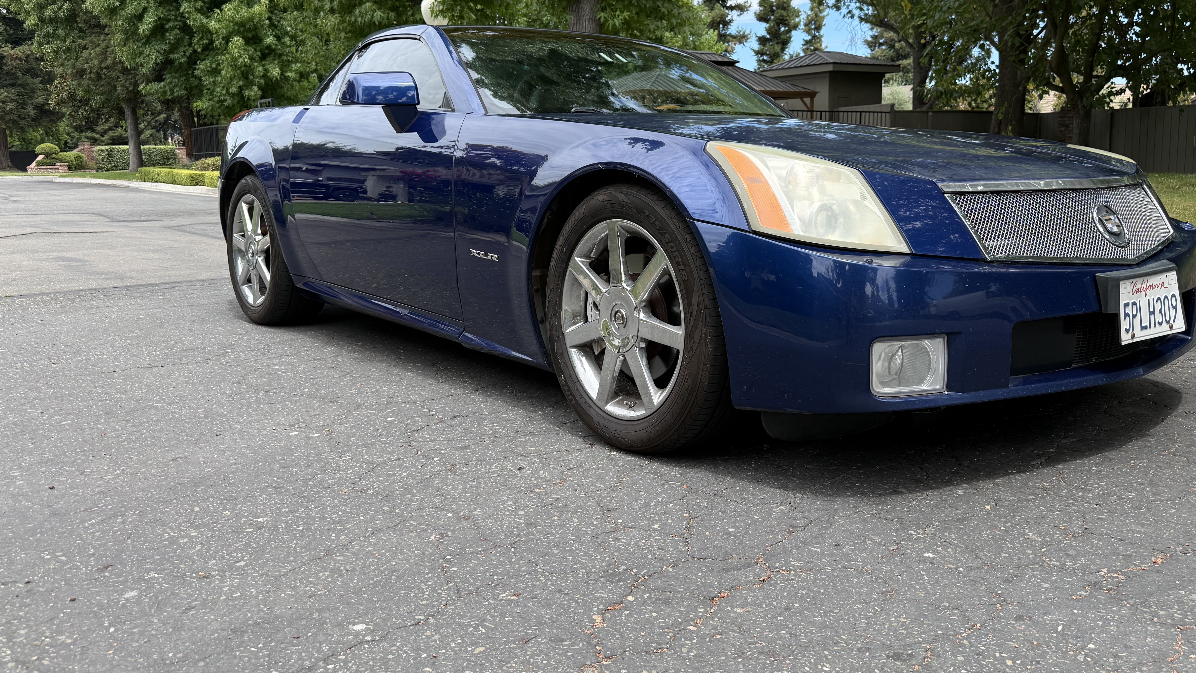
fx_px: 983
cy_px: 254
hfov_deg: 62.4
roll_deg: +1.0
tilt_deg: -5.5
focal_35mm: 31
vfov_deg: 37.6
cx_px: 677
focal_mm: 6.76
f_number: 1.78
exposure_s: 1/1949
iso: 100
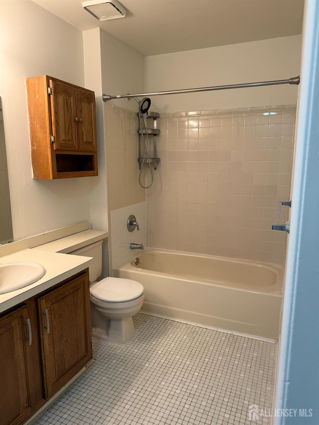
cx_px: 160
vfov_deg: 71.6
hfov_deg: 56.8
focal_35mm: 24
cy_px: 212
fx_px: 295
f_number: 1.78
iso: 125
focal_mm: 6.76
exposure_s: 1/60
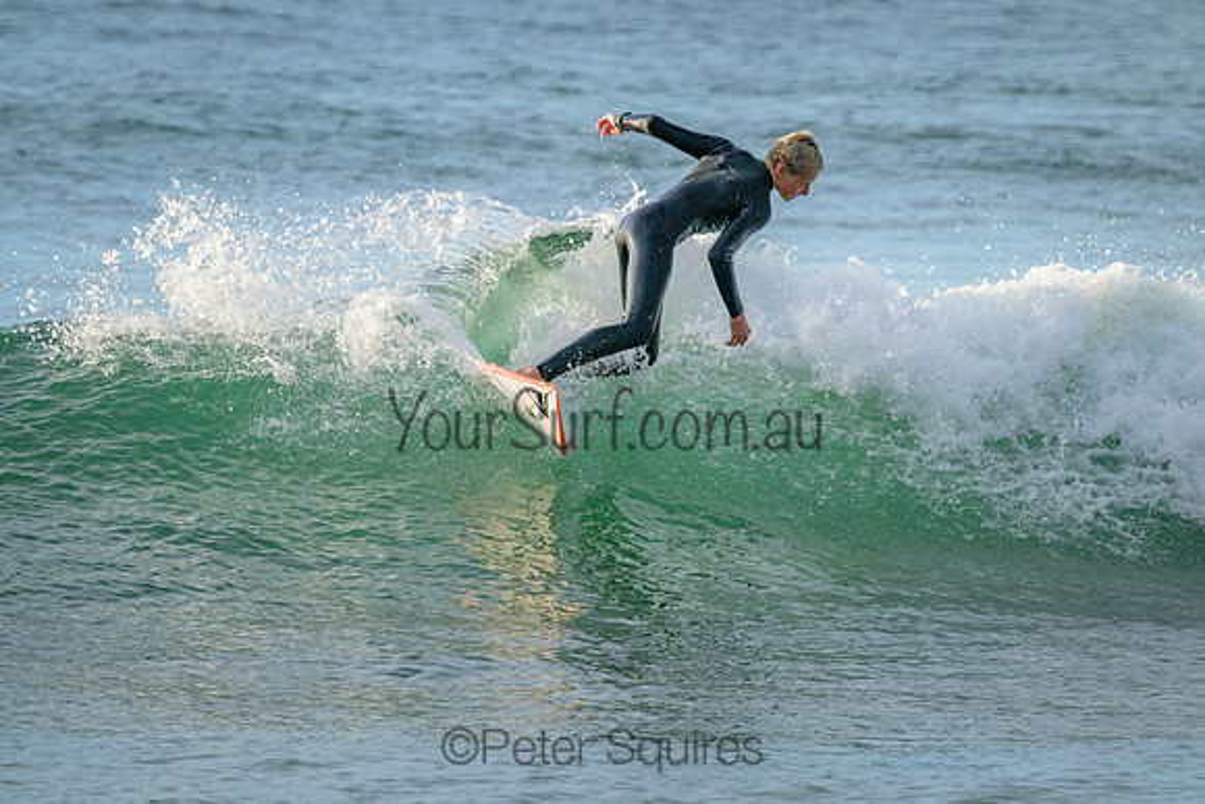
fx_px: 26783
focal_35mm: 800
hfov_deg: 2.6
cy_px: 402
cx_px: 602
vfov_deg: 1.7
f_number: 11
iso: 4000
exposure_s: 1/1250
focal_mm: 800
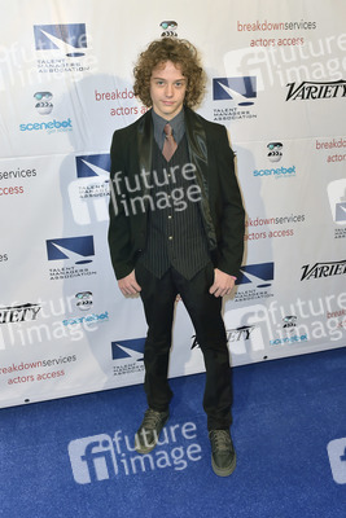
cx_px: 173
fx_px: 446
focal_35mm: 31
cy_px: 259
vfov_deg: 60.3
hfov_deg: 42.4
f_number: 4.5
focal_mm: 31
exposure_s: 1/320
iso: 400
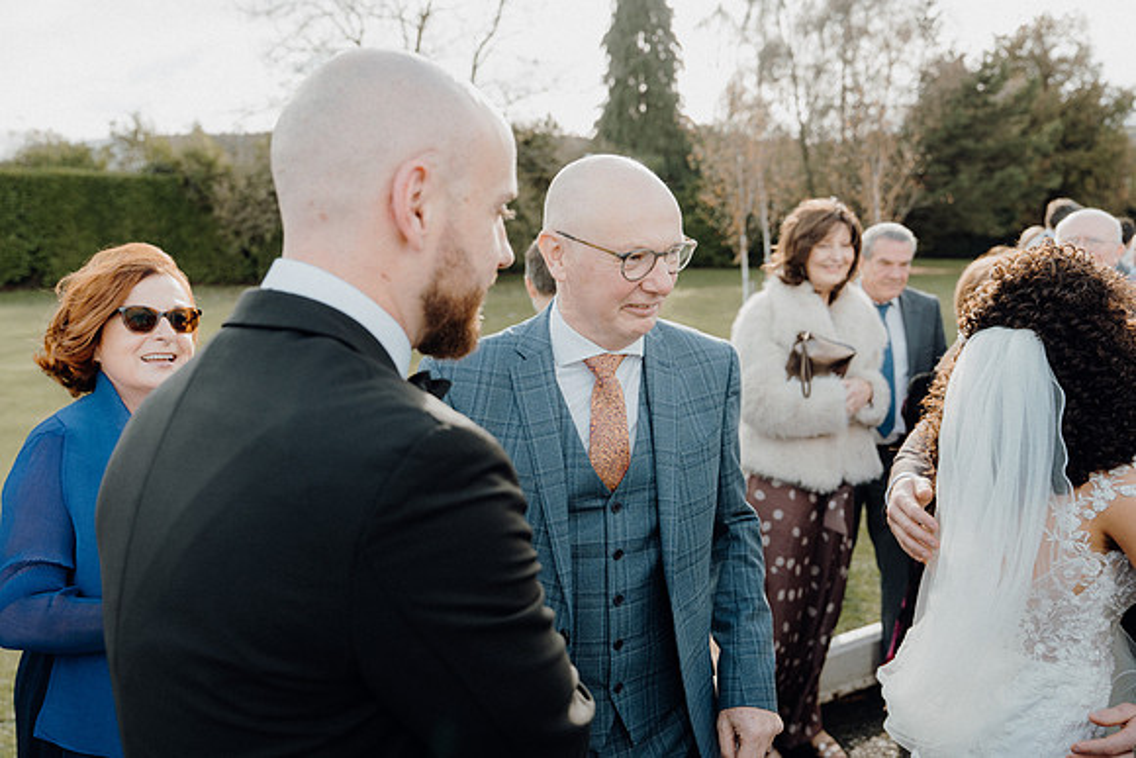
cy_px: 379
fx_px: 978
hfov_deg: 60.3
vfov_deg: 42.3
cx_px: 568
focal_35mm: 31
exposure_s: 1/400
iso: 160
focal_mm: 31
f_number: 3.5
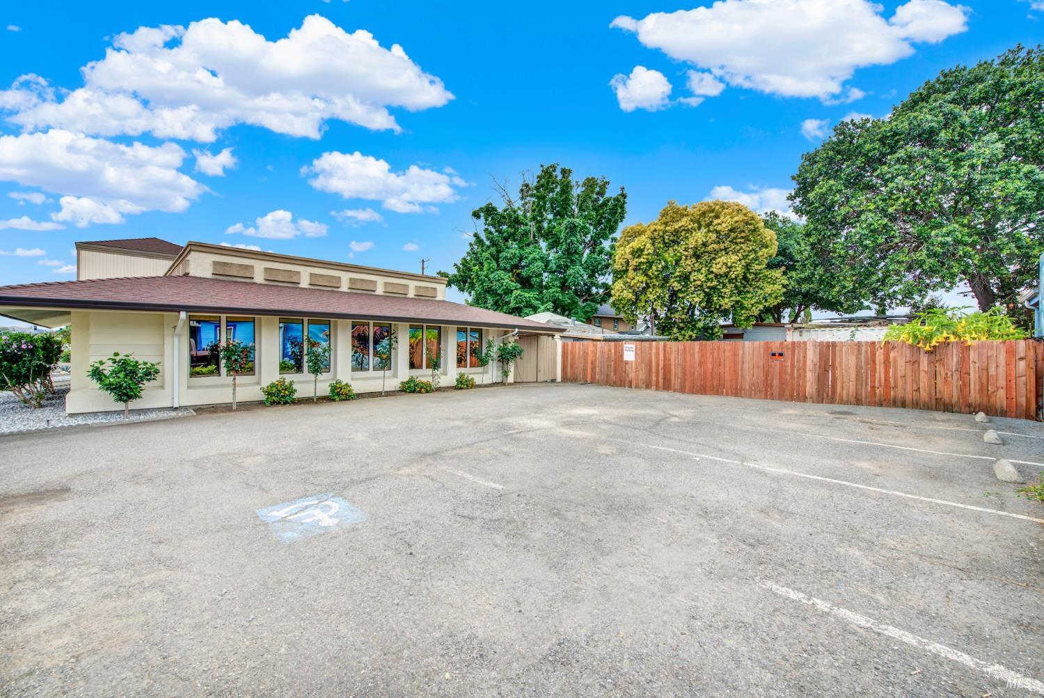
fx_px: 406
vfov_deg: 81.3
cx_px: 522
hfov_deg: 104.2
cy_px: 349
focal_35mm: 14
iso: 100
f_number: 14
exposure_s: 1/40
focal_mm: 14
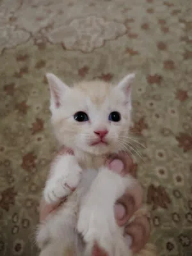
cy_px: 128
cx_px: 96
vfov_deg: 71.6
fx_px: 177
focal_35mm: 24
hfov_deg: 56.8
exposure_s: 1/100
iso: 5128
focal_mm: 5.25
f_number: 1.75
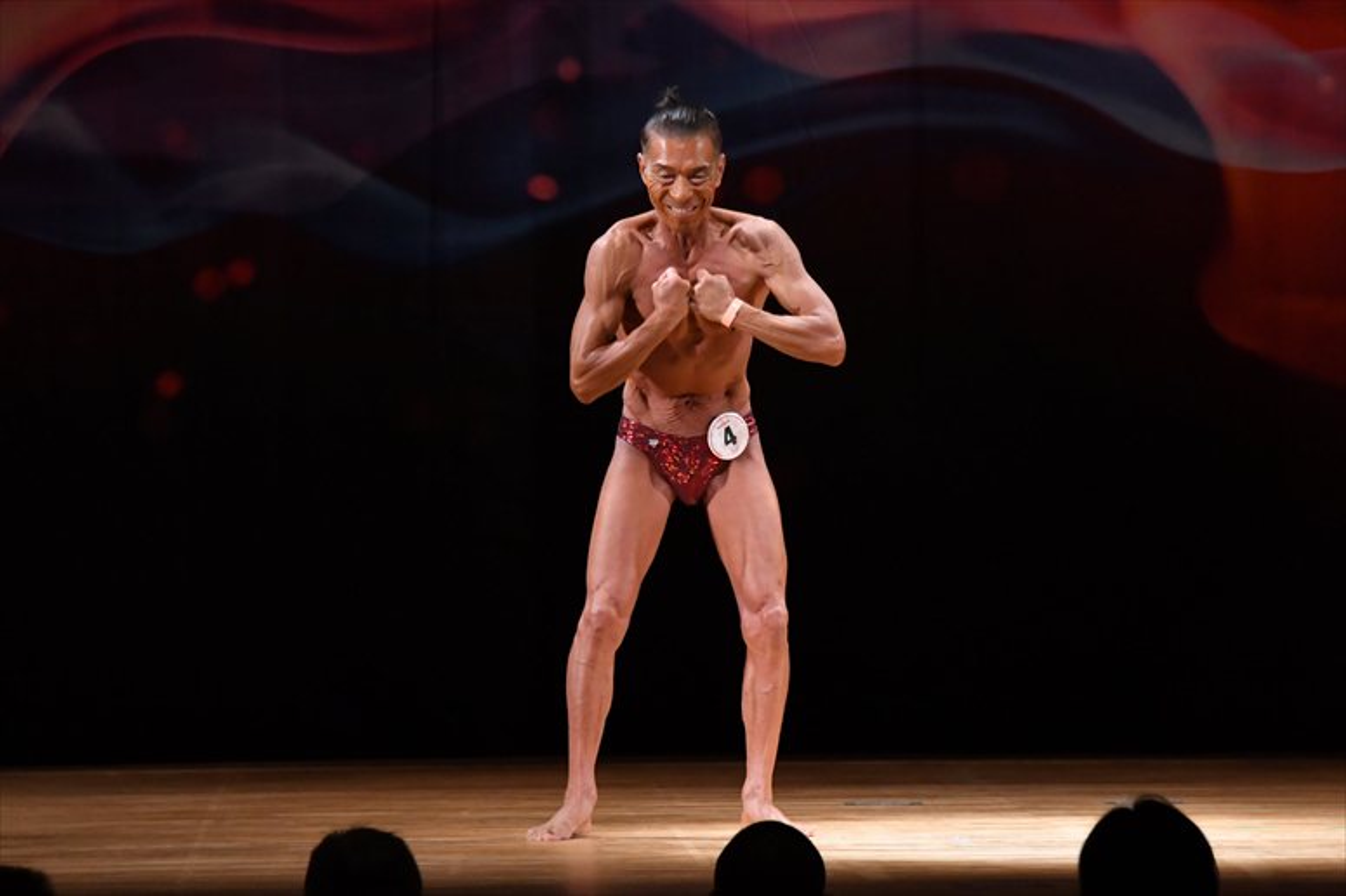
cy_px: 448
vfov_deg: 5.4
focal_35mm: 255
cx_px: 673
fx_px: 9530
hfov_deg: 8.1
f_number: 5.6
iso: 4000
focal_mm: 170
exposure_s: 1/400
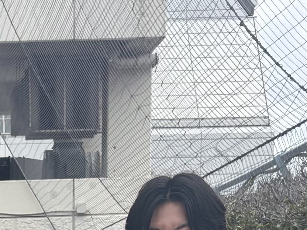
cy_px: 564
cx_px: -114
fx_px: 1304
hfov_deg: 12.9
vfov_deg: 9.0
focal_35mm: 147
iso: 50
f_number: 1.6
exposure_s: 1/2193
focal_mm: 5.96
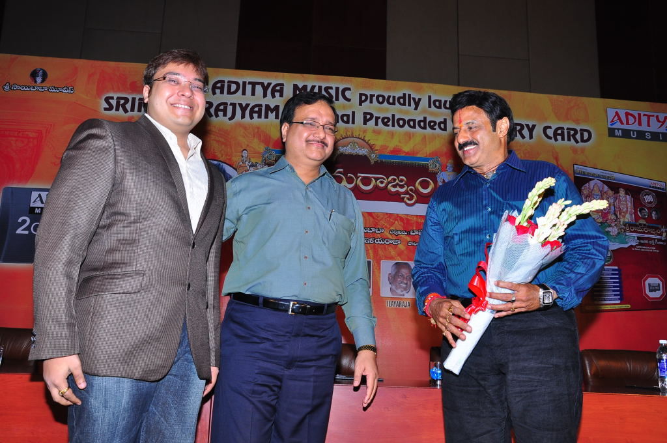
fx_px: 611
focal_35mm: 33
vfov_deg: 39.9
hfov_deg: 57.3
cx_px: 334
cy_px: 222
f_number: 9
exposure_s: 1/160
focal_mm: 22
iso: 320
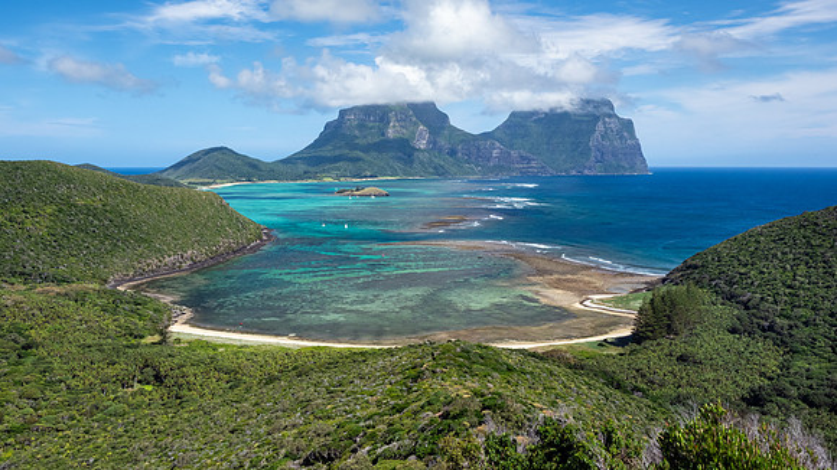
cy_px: 226
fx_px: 730
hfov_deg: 59.7
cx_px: 418
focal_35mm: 33
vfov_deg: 35.7
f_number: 11
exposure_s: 1/100
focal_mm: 15
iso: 200
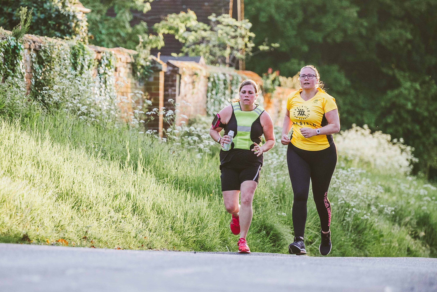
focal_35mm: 255
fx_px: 3095
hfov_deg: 8.1
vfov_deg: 5.4
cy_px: 146
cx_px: 218
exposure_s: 1/1600
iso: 500
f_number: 2.8
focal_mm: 170
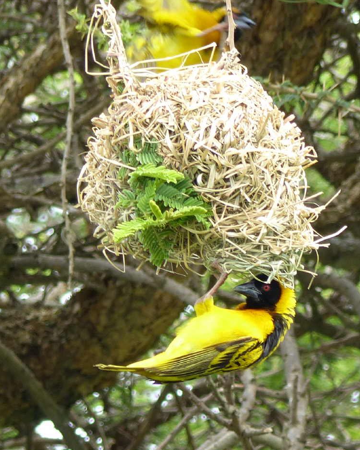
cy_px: 227
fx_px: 8352
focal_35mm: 627
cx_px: 180
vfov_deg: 3.1
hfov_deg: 2.5
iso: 100
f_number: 4
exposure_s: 1/160
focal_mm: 108
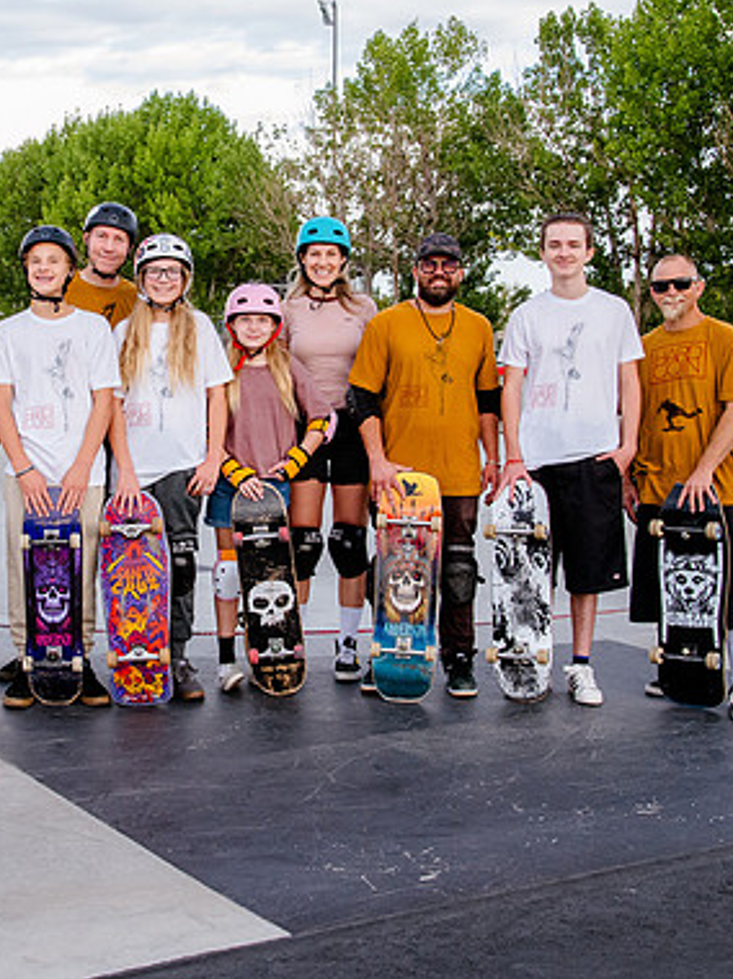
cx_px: 161
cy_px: 426
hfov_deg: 25.7
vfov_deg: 34.3
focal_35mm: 56
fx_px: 1582
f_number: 9
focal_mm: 34
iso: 2500
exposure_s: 1/250
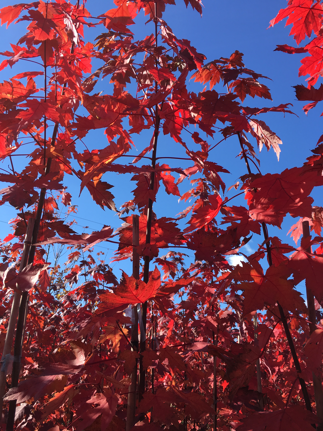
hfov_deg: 48.2
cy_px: 216
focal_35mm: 29
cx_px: 162
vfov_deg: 61.7
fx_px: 361
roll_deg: -1.1
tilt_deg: +26.0
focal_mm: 4.15
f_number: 2.2
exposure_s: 1/718
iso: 25
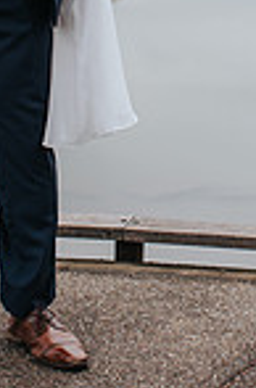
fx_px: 1901
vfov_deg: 11.5
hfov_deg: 7.7
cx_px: 148
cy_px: -51
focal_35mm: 177
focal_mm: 35
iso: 250
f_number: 3.2
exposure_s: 1/200
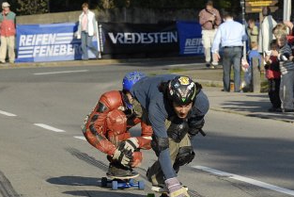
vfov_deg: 3.4
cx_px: 161
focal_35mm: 401
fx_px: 3276
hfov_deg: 5.1
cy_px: 158
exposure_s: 1/500
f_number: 9
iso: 400
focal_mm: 135
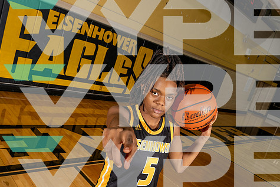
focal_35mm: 33
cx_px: 154
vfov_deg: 40.0
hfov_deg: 57.1
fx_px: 257
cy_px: 96
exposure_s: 1/250
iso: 800
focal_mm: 27
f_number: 8
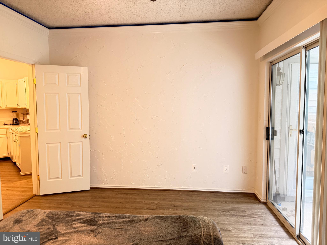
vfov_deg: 56.8
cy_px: 122
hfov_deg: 71.6
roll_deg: +0.8
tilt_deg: -3.7
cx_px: 164
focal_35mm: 24
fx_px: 227
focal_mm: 6.76
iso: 500
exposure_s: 1/60
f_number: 1.78
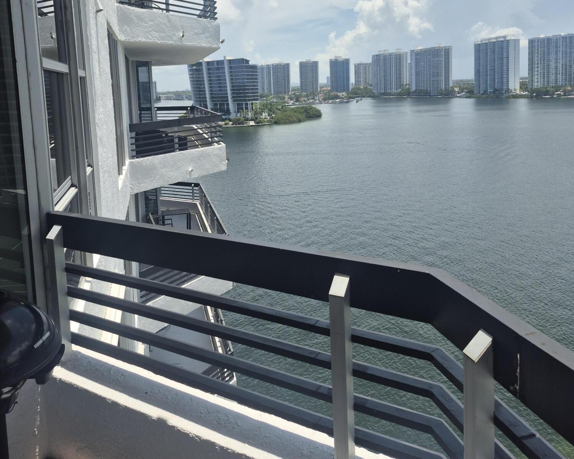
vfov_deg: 47.1
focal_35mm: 30
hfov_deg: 58.8
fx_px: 510
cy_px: 128
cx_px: 287
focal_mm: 5.4
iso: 25
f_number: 1.8
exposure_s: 1/2232
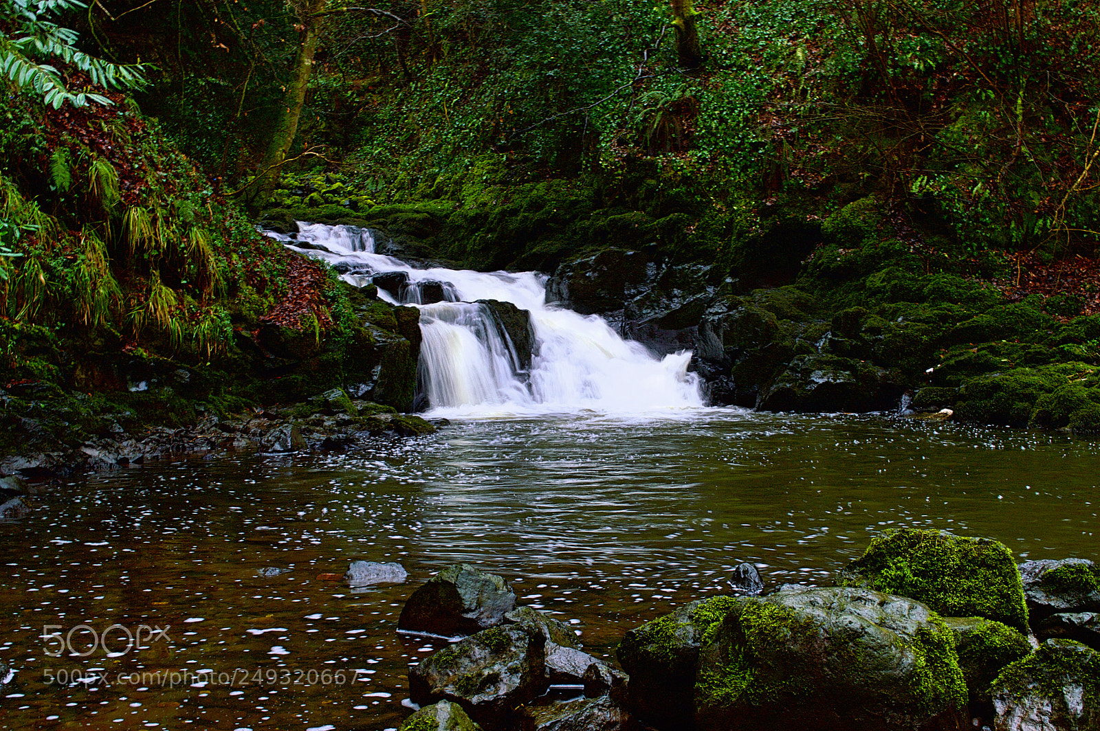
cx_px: 550
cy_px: 366
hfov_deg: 43.6
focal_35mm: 45
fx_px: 1374
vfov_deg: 29.8
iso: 100
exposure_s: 1/8
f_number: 13
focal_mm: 30
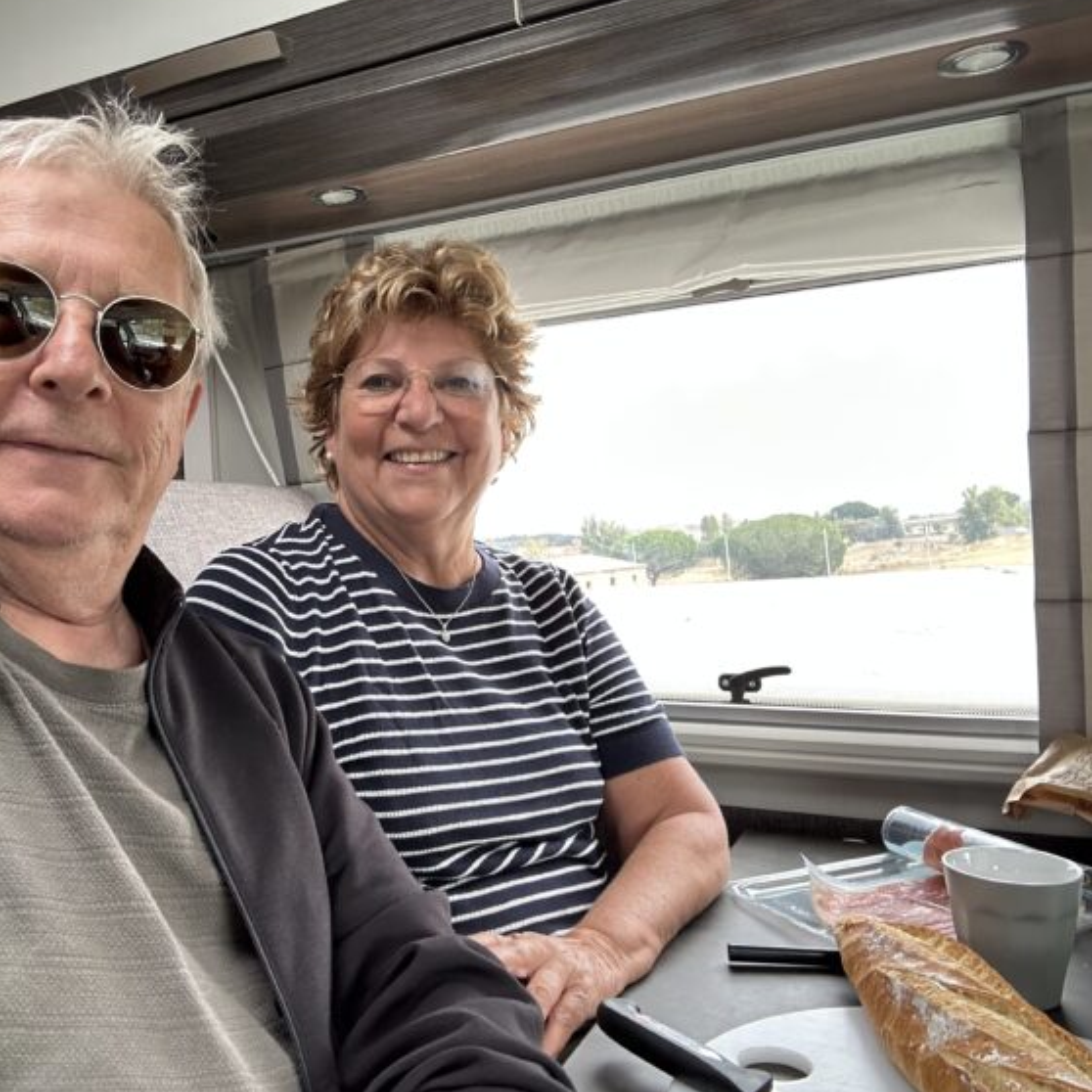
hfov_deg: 56.9
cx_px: 436
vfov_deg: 57.3
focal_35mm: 28
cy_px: 534
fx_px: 999
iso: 80
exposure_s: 1/79
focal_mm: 2.69
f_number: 1.9
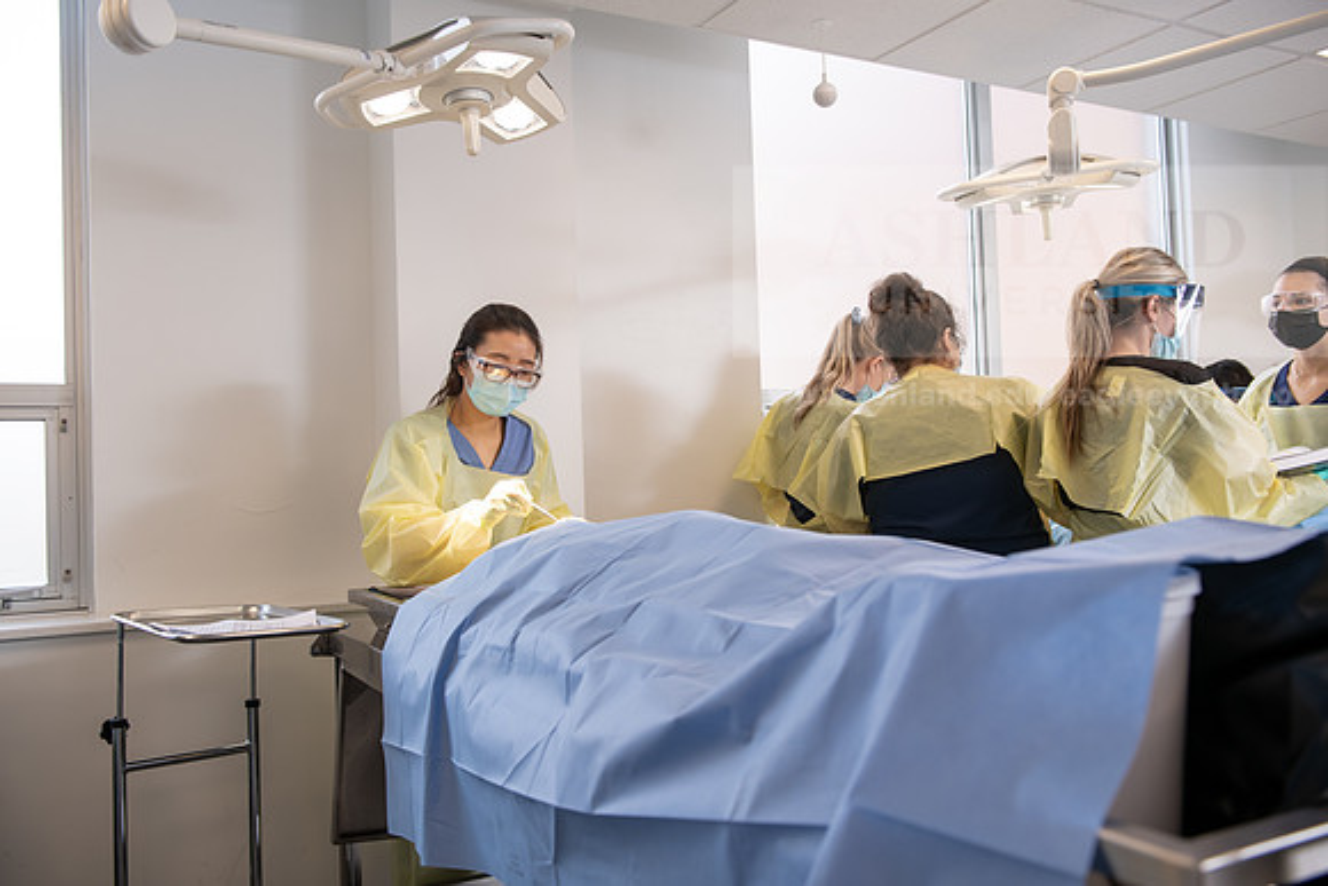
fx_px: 1181
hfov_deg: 58.7
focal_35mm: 32
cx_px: 664
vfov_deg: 41.1
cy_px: 443
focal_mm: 32
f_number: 4
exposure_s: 1/200
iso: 400
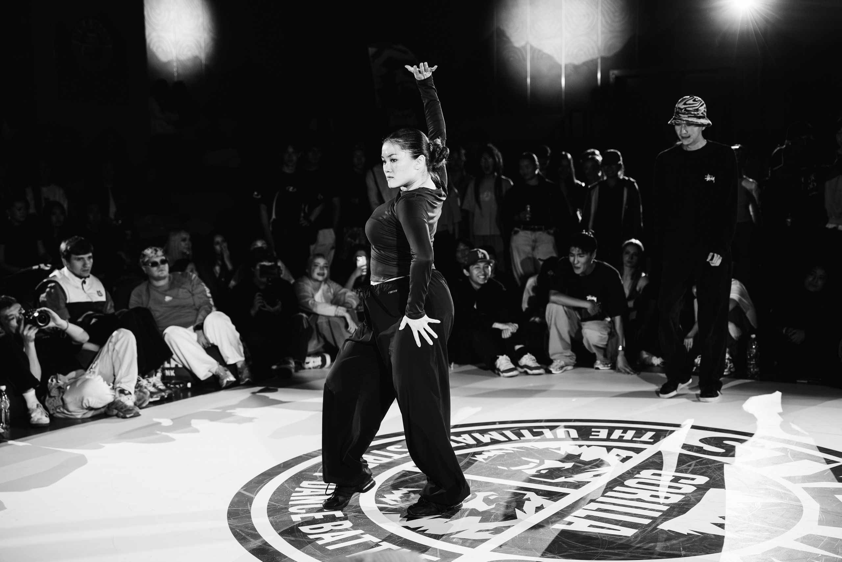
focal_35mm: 49
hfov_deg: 40.3
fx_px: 1146
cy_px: 281
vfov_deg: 27.5
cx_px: 421
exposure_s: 1/800
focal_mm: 49
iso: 3200
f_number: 2.8
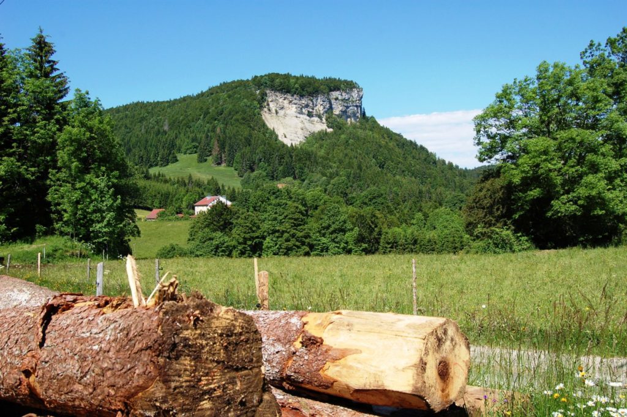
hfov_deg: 55.1
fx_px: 600
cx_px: 314
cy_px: 208
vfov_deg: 38.3
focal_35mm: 34
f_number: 9
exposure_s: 1/320
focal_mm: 23
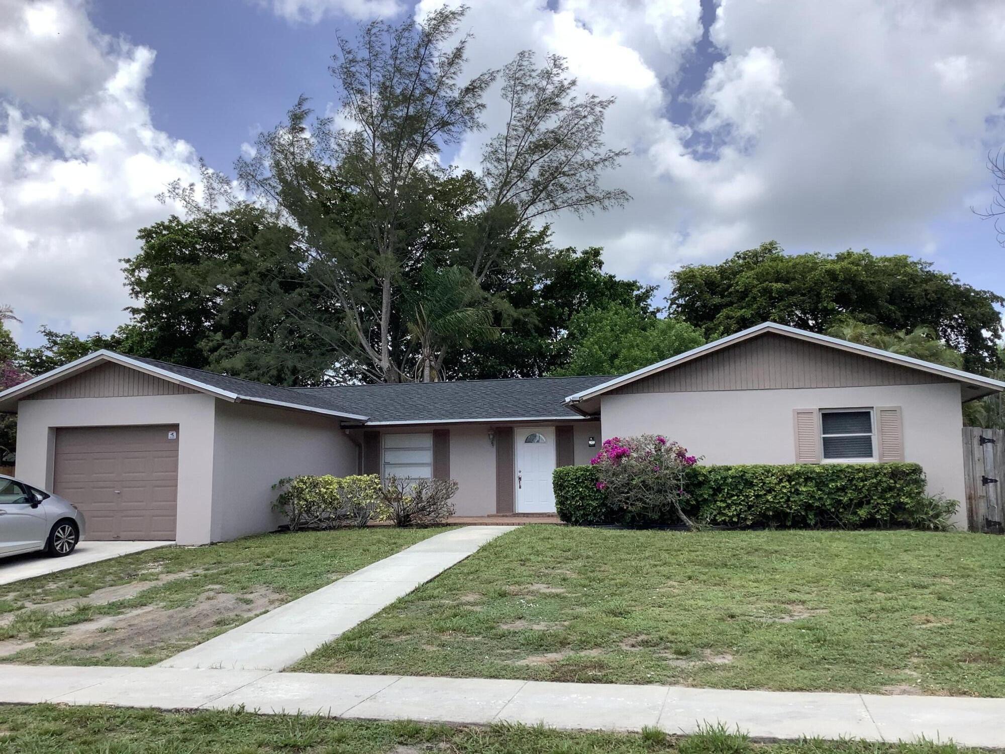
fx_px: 900
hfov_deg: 58.4
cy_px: 377
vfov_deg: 45.4
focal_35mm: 31
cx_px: 502
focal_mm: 3.3
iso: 25
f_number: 2.4
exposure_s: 1/1006
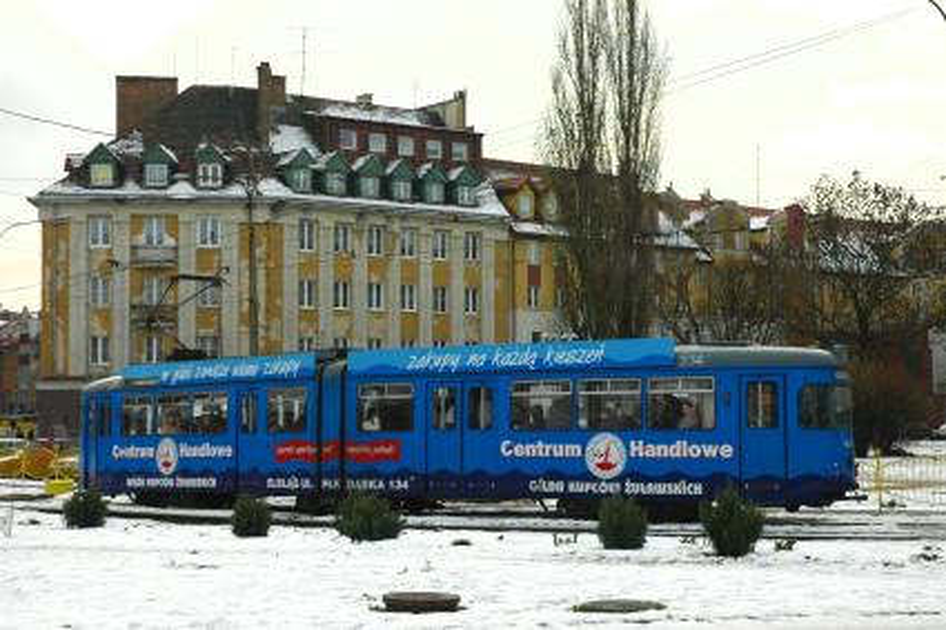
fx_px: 1734
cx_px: 473
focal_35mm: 66
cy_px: 315
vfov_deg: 20.6
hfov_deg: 30.5
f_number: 8
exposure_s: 1/250
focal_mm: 44
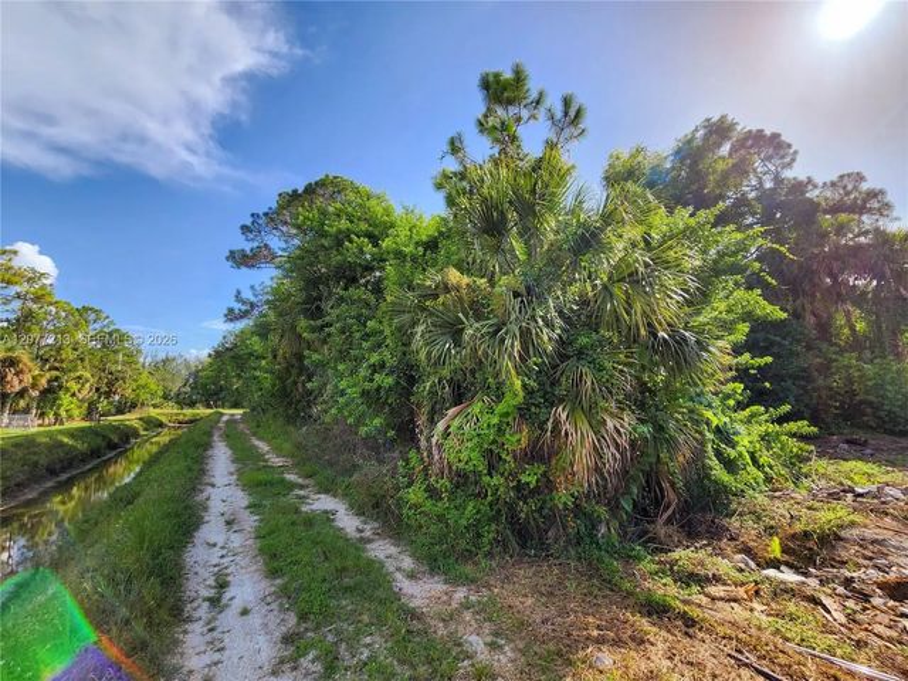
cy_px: 340
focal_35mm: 13
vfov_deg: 89.9
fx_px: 341
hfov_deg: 106.2
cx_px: 454
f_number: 2.2
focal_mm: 2.2
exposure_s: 1/1580
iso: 50
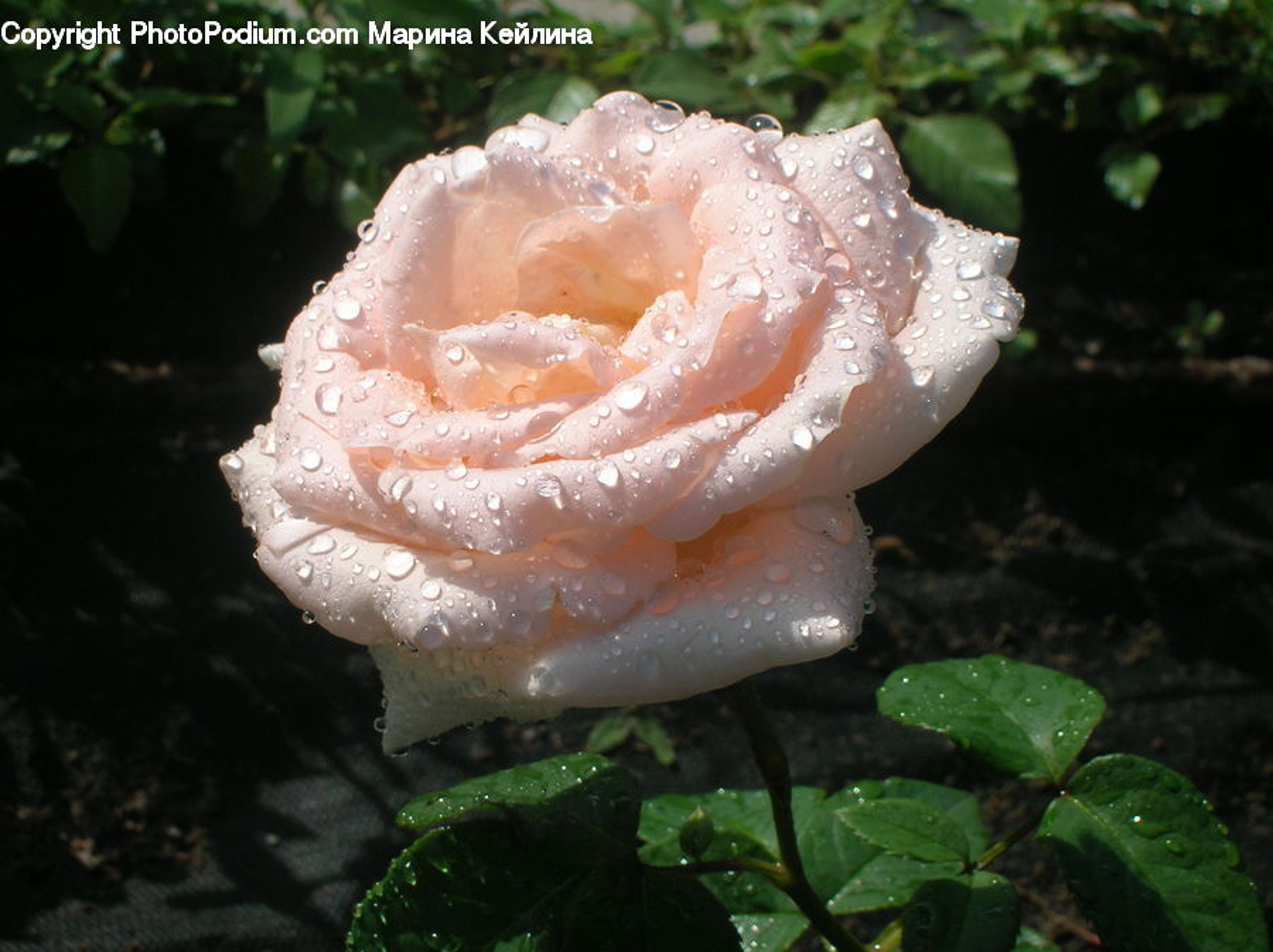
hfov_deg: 23.9
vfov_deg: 18.0
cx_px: 636
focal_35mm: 82
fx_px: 3012
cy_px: 476
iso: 50
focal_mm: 13.6
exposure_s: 1/231
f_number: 7.2
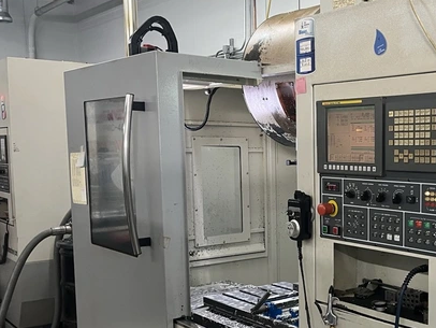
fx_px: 605
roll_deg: -0.3
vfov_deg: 30.1
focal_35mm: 48
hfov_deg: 36.9
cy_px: 210
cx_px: 398
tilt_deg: -5.5
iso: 100
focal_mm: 5.1
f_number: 1.6
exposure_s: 1/60
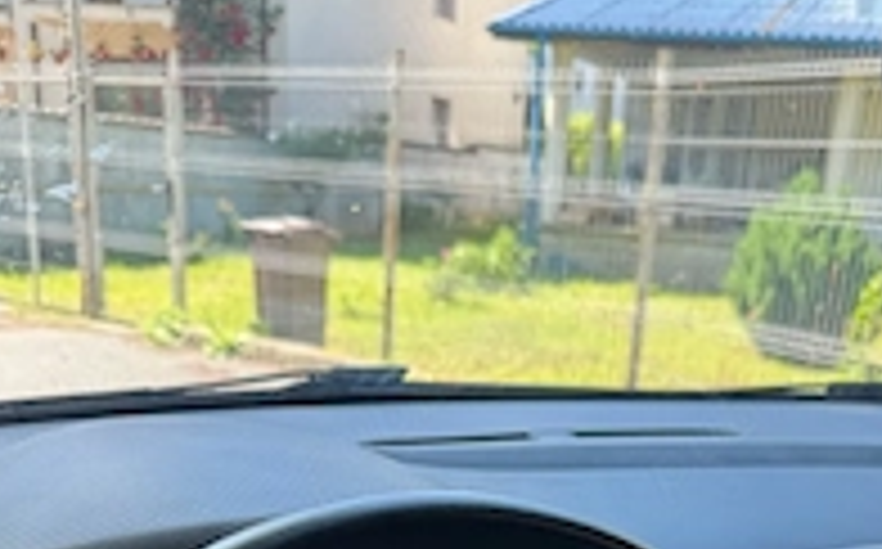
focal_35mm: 52
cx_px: 531
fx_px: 1249
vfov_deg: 21.4
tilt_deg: -25.5
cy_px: 788
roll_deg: -4.8
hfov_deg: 38.7
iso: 64
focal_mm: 6.76
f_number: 1.78
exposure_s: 1/201
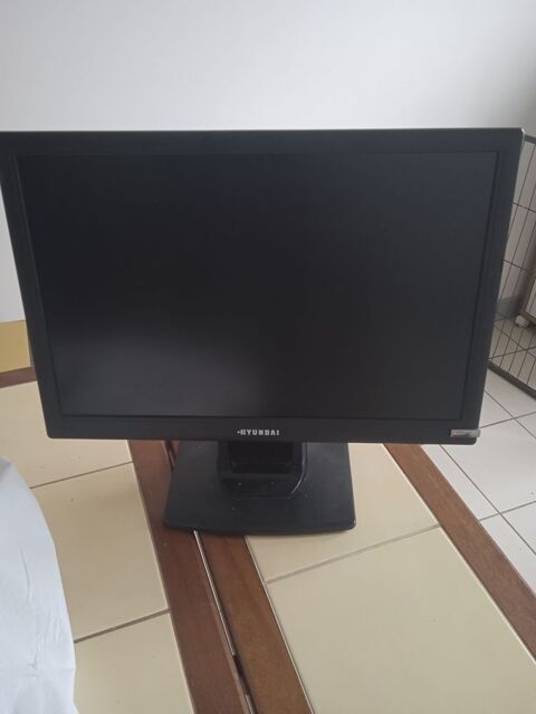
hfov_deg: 49.7
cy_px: 357
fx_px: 578
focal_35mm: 28
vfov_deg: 63.4
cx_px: 268
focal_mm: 3.43
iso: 460
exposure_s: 1/33.3
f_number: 2.2
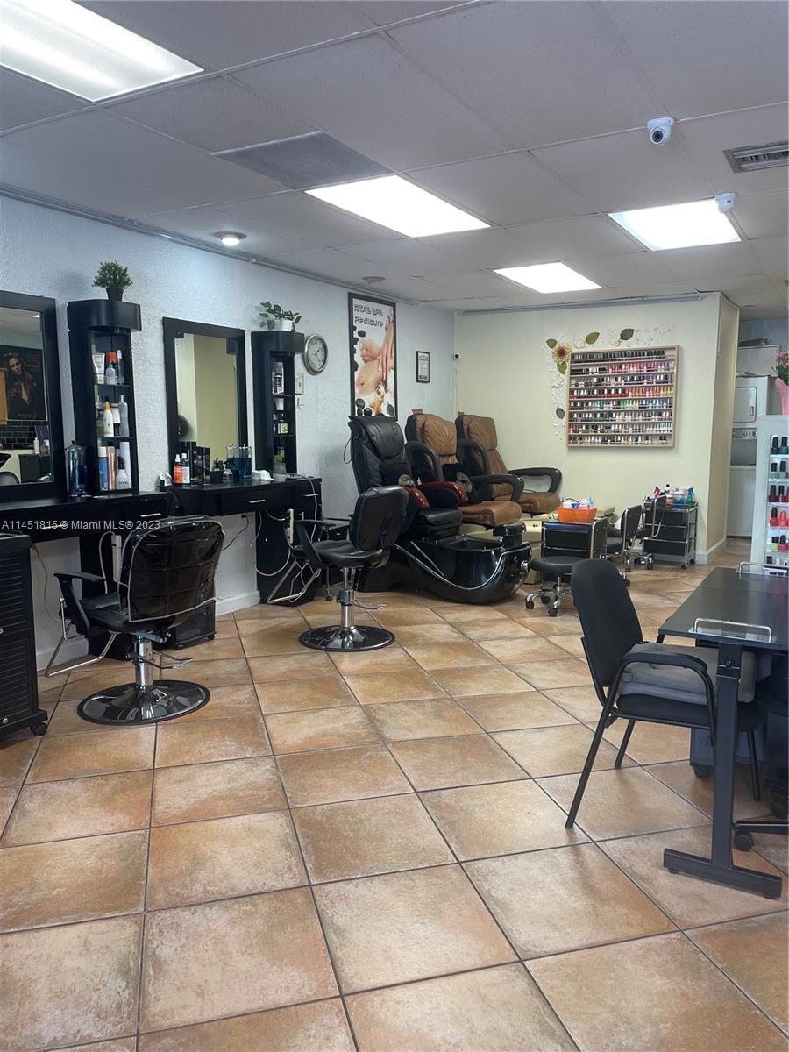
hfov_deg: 53.1
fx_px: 790
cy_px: 526
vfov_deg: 67.3
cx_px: 394
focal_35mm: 26
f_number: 1.6
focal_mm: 4.2
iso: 80
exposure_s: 1/120
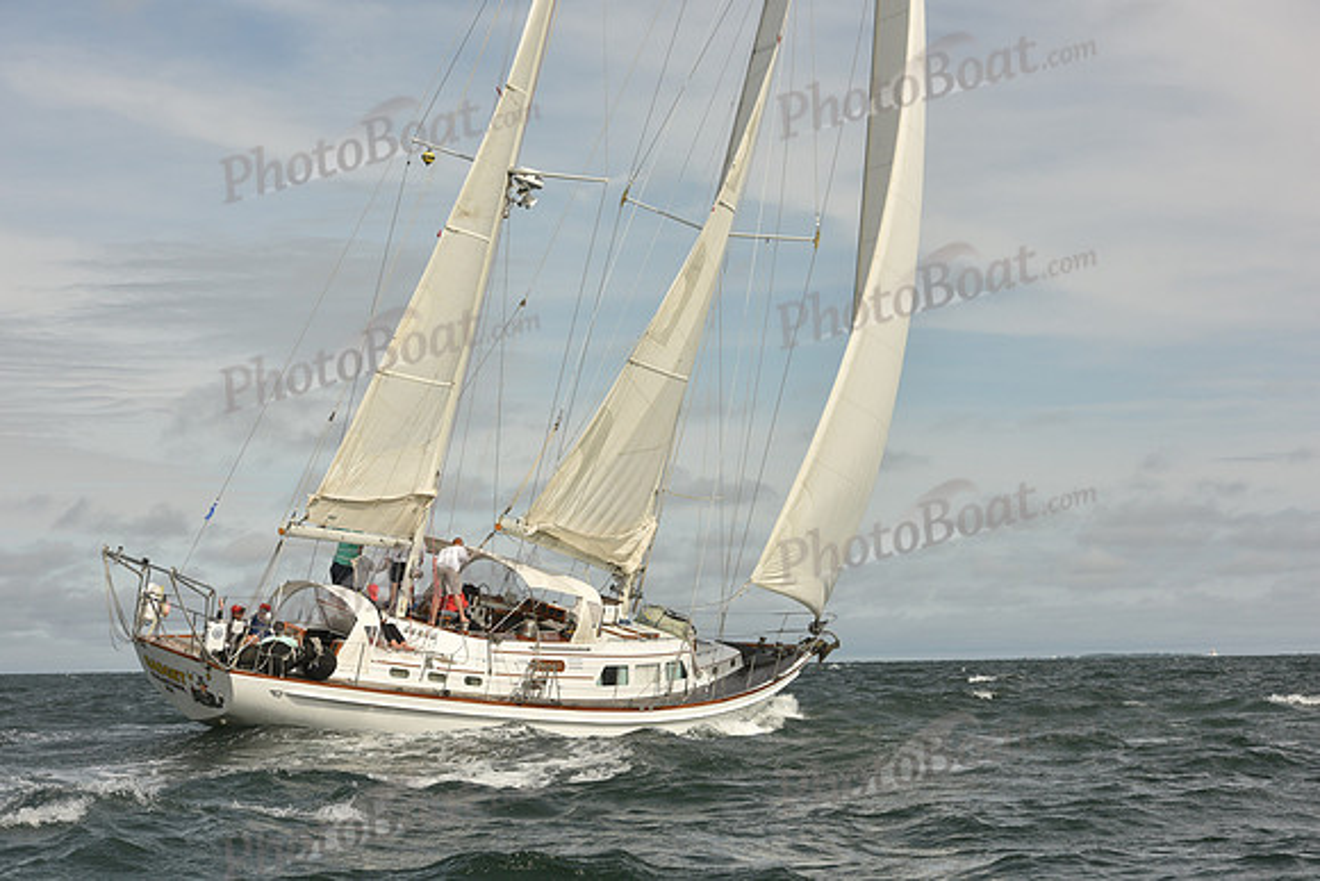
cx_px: 660
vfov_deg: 19.5
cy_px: 440
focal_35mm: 70
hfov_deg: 28.8
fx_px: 2567
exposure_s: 1/1250
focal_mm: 70
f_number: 10
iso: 320
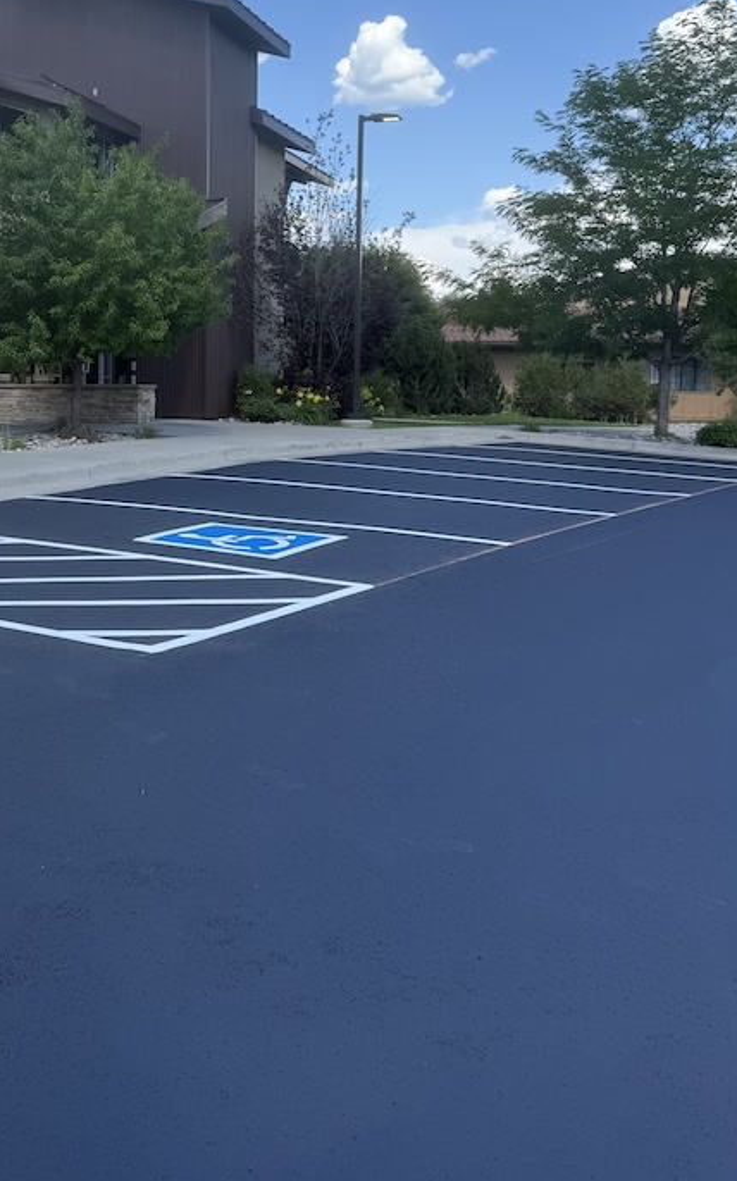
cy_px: 370
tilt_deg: +0.9
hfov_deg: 32.3
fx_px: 1223
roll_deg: -1.2
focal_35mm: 38
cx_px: 108
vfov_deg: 50.4
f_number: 1.78
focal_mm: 6.76
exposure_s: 1/2299
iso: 80
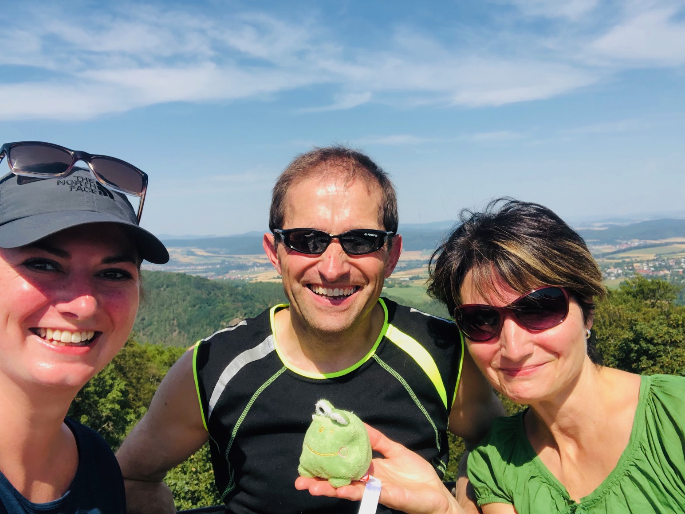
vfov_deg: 44.2
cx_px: 342
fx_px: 634
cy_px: 257
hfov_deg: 56.8
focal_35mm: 32
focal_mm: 2.87
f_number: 2.2
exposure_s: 1/913
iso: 20
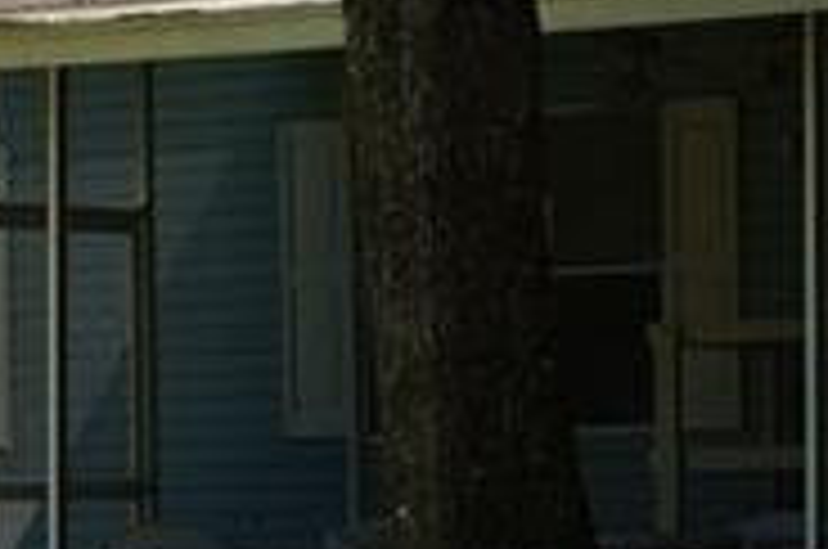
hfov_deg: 8.6
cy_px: 410
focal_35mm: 234
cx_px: 1278
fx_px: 5373
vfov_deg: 5.8
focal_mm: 28
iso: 100
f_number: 10
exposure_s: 1/80
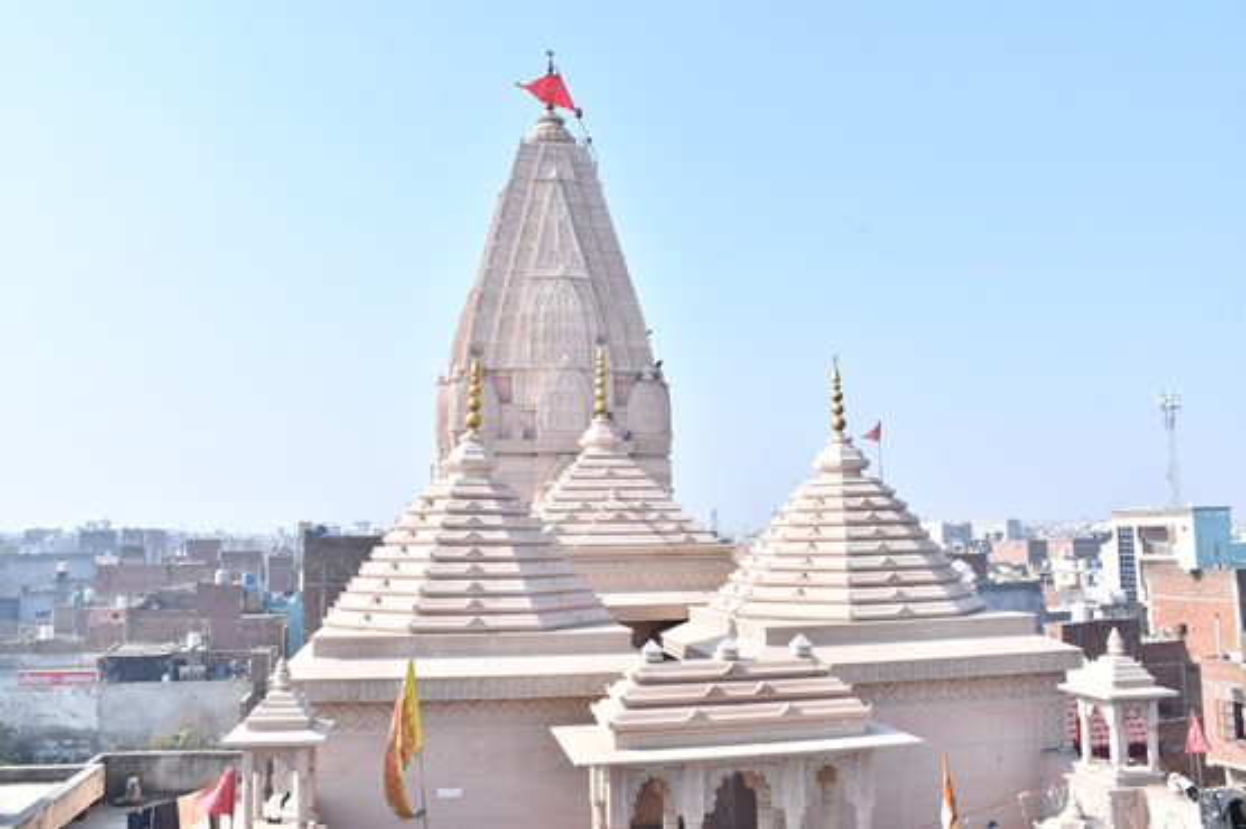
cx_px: 623
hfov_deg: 67.4
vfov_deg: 47.9
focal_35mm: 27
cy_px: 414
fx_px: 934
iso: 200
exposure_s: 1/125
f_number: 11
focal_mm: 18
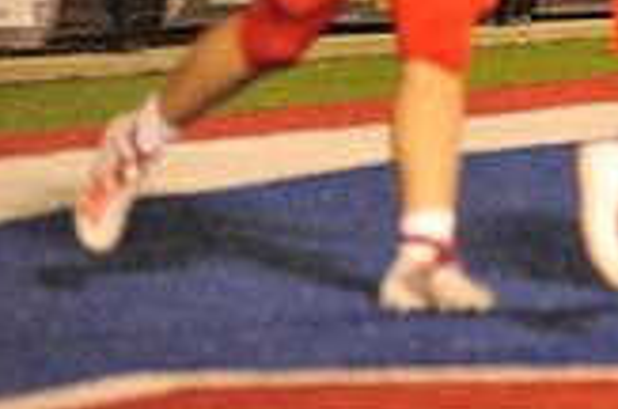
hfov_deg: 3.4
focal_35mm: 606
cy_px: -311
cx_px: 1084
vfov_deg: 2.3
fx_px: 10383
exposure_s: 1/200
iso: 2000
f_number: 3.2
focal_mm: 170
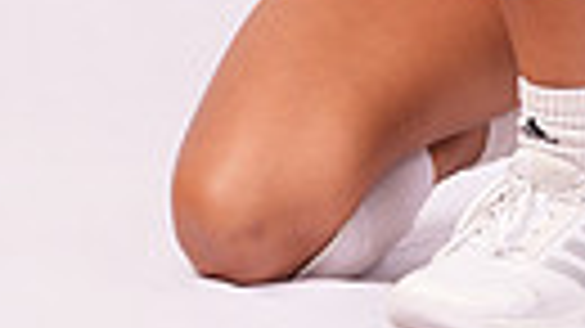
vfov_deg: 3.2
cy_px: -602
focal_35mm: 370
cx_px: 495
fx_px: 5737
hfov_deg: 5.8
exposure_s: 1/200
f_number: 5.6
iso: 200
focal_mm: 102
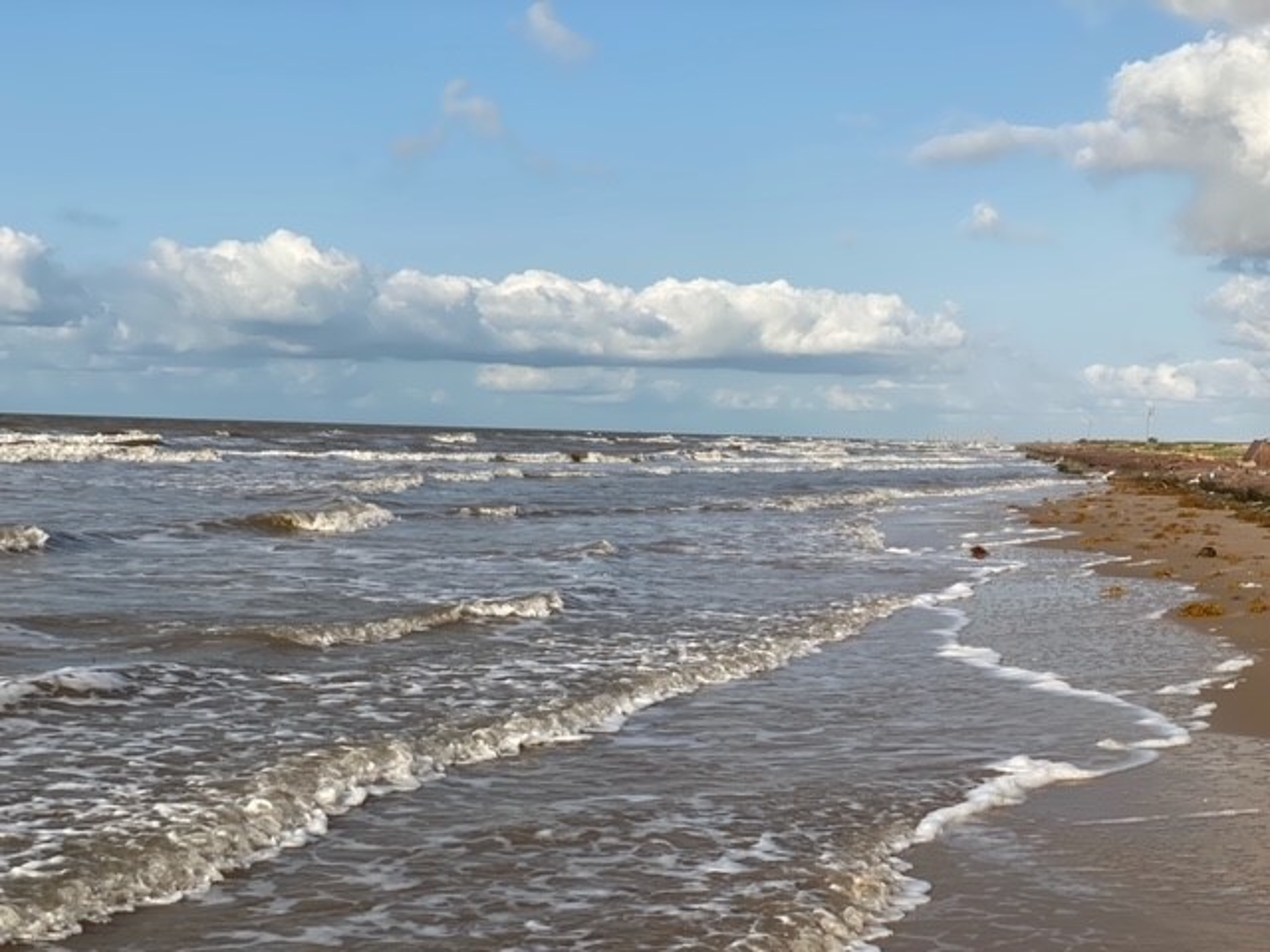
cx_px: 635
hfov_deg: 36.8
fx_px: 1908
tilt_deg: -1.4
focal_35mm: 52
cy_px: 476
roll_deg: -1.8
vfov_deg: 28.0
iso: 25
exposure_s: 1/2660
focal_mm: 6
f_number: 2
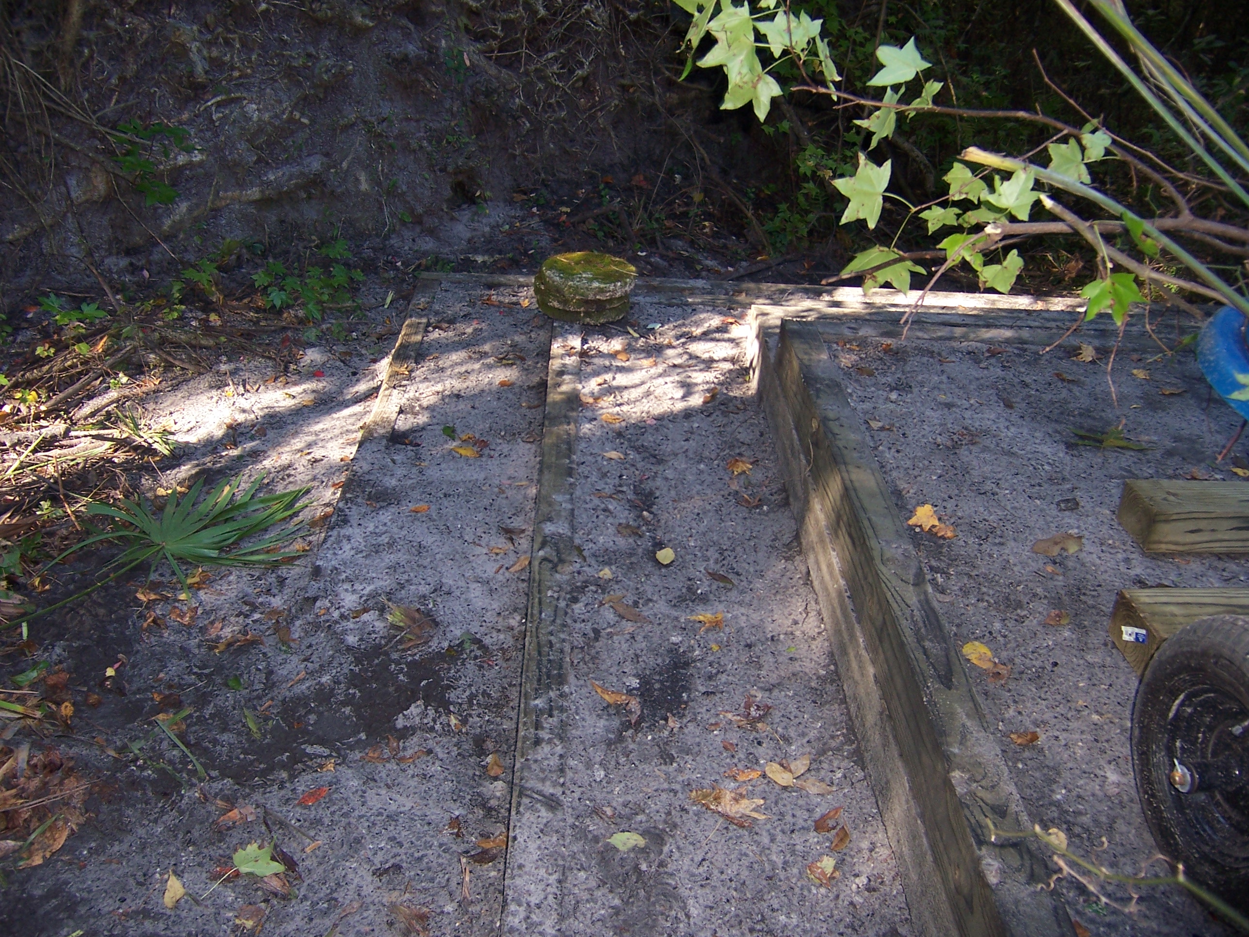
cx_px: 624
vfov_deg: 42.9
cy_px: 468
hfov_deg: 55.4
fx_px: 1191
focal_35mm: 33
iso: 80
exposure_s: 1/60
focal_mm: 5.5
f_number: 2.8
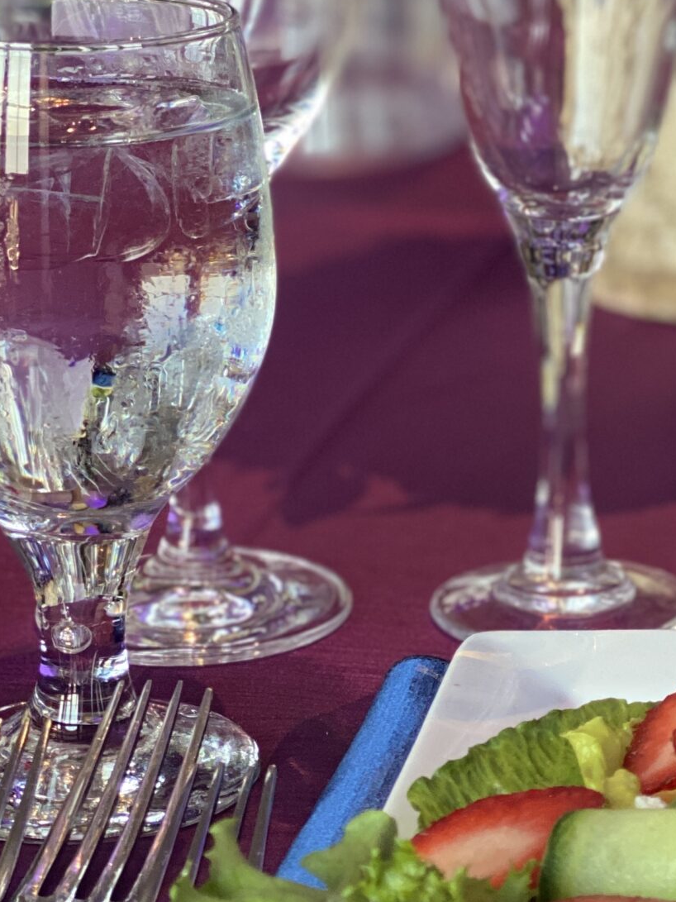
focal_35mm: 122
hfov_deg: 12.0
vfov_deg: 16.1
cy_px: 308
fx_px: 3177
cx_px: 645
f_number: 2
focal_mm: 6
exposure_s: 1/55
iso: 160
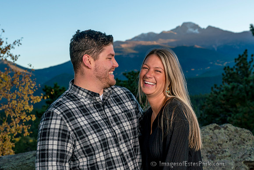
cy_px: 85
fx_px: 212
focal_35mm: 30
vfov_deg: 43.6
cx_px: 127
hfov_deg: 61.9
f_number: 4.5
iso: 100
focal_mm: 30
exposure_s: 1/160
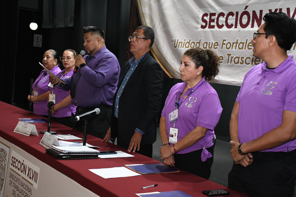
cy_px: 98
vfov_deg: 23.8
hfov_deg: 35.1
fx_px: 469
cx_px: 148
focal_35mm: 57
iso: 5000
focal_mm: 38
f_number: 5.6
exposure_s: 1/125
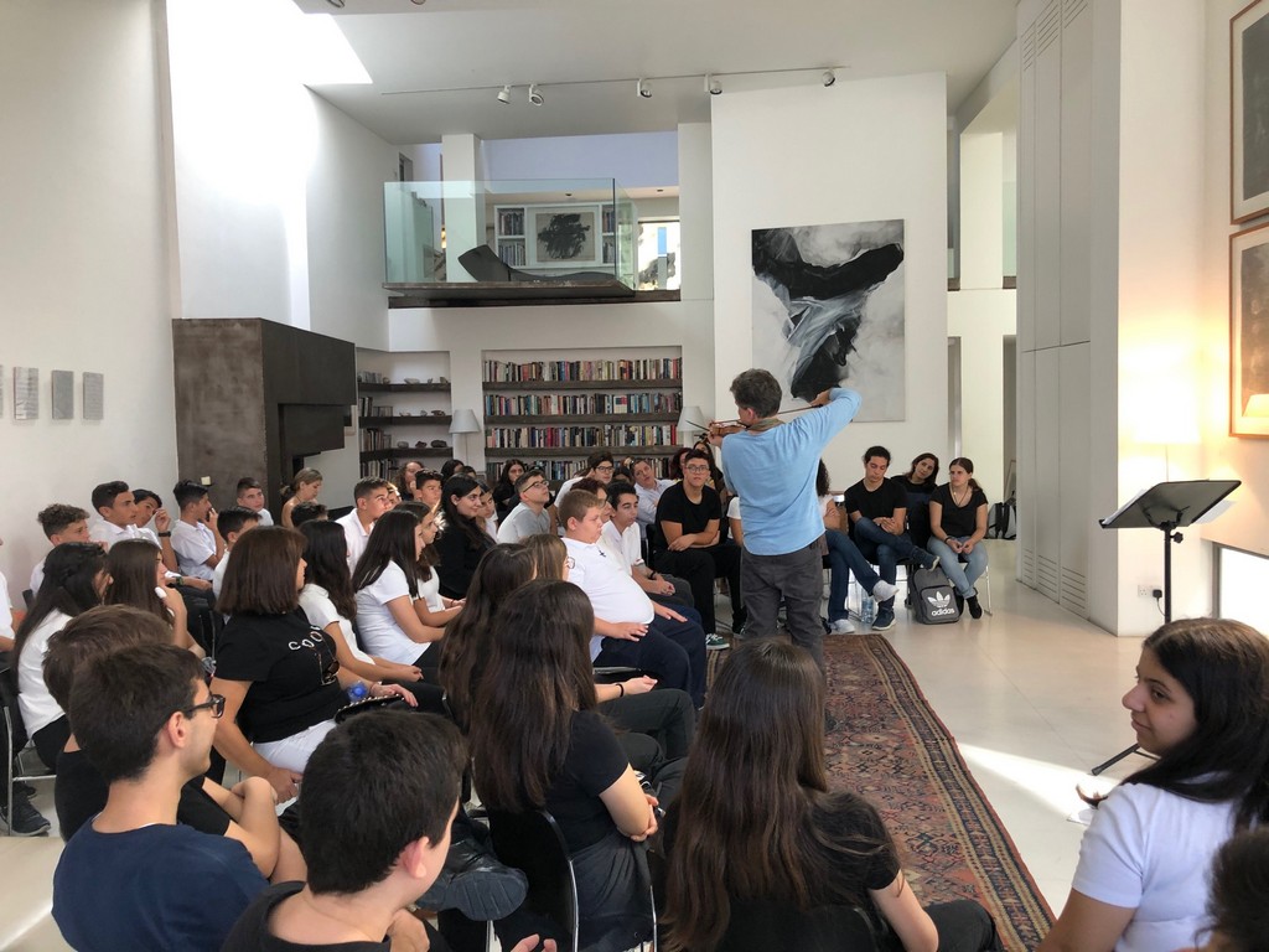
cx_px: 634
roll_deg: +1.4
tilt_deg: -3.8
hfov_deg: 63.4
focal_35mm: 28
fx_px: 1026
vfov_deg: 49.7
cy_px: 476
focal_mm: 4
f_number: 1.8
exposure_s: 1/33
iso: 32
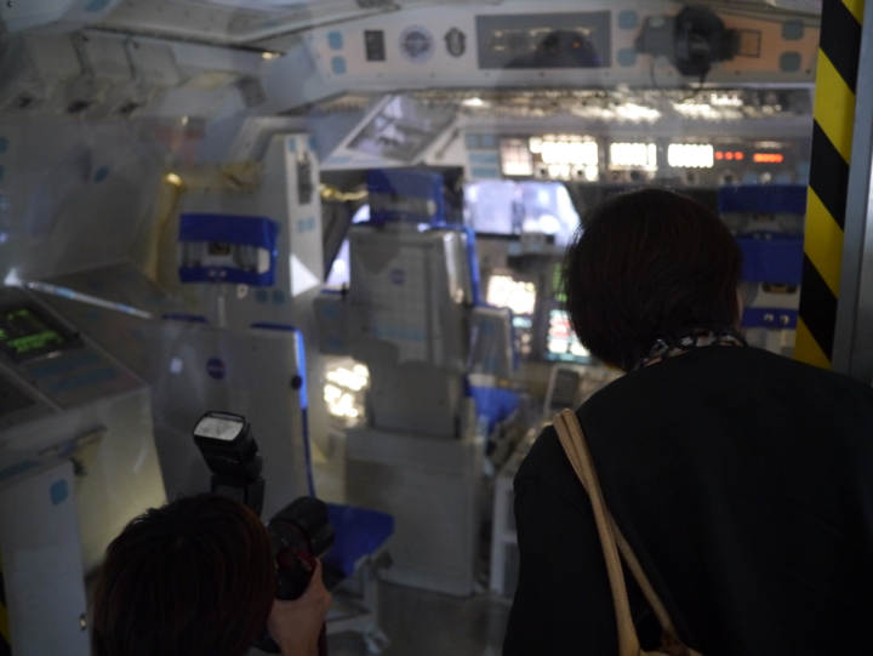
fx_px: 1009
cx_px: 436
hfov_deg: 46.8
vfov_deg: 36.0
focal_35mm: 40
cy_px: 328
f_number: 1.7
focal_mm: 20
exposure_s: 1/25
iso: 1600
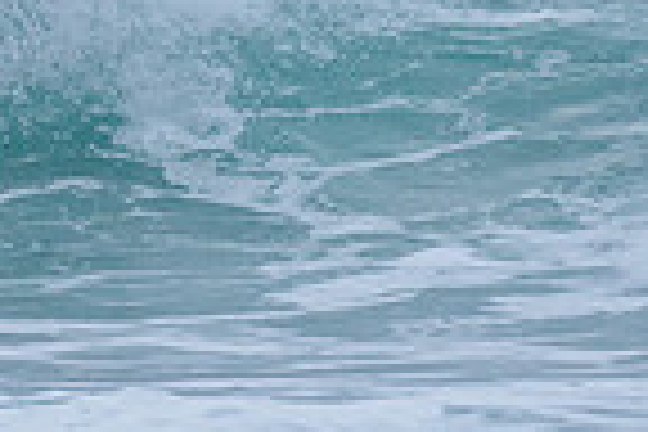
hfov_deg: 0.8
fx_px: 44529
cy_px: -102
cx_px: -473
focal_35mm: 2474
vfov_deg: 0.6
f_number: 5.6
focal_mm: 500
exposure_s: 1/2000
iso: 1400
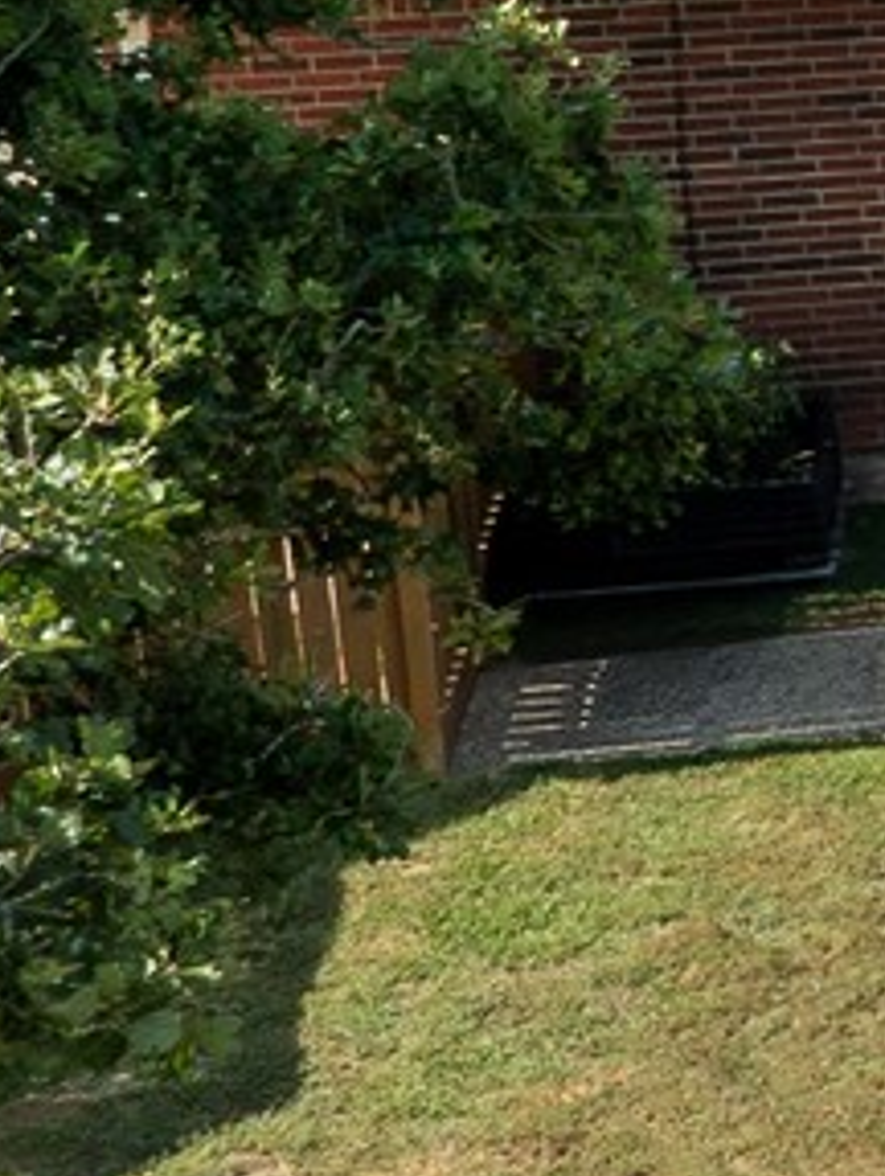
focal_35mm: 171
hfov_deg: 7.1
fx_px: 5816
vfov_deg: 11.4
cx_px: 3186
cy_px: -12
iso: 100
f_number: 6.3
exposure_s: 1/500
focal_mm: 12.29
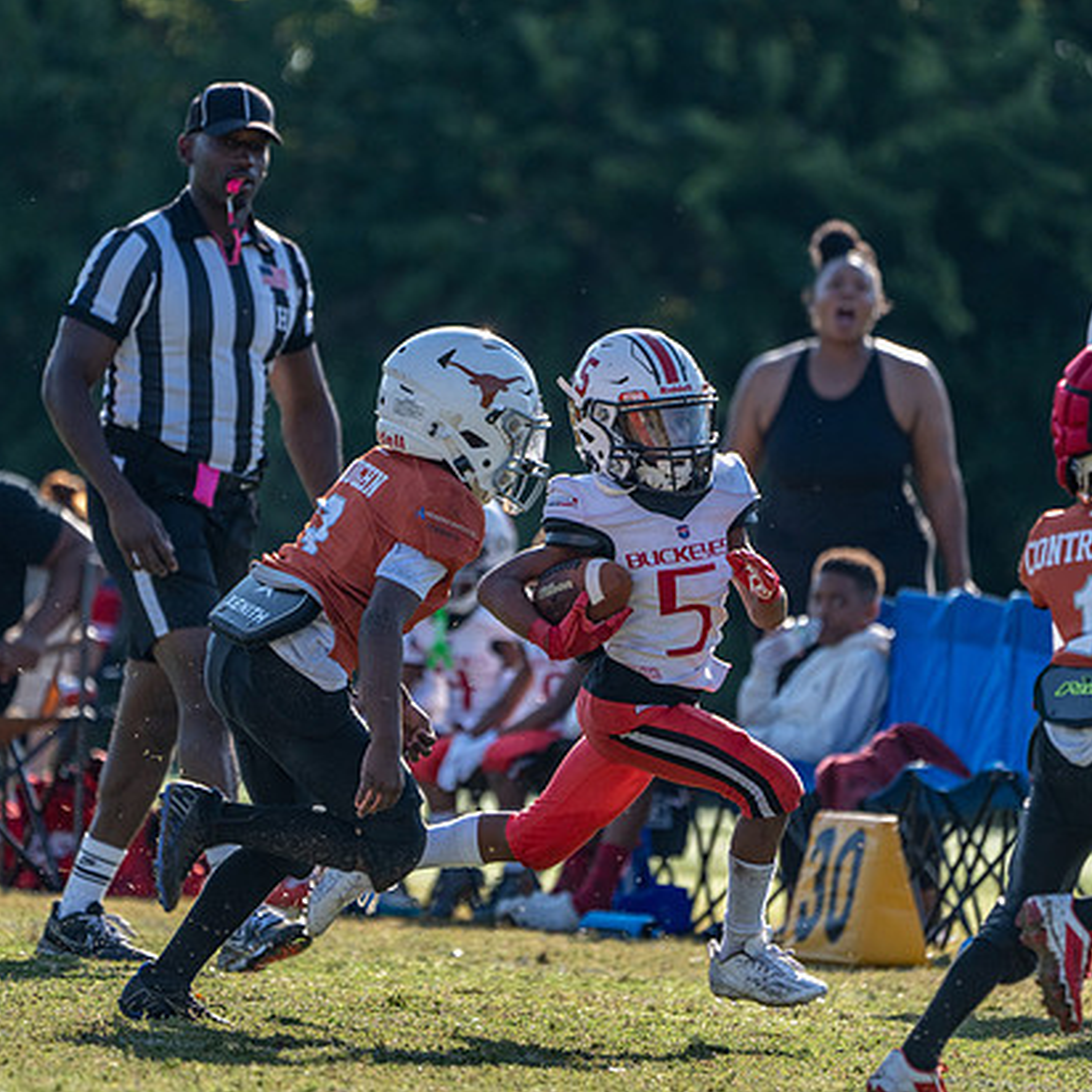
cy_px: 546
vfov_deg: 3.4
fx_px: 18309
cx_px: 551
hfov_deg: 3.4
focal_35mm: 513
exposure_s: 1/1600
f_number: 5.6
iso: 500
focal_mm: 400
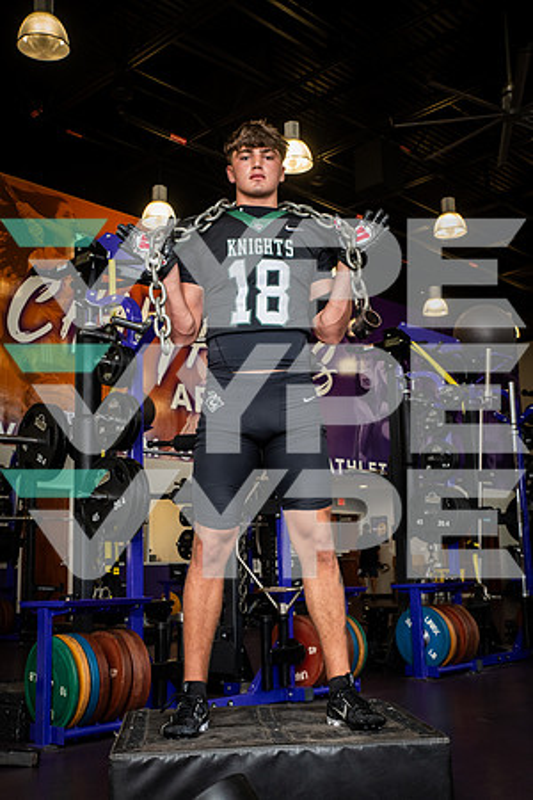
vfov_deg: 48.5
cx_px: 266
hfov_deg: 33.4
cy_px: 400
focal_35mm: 40
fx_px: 888
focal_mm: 40
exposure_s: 1/250
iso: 800
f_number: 7.1
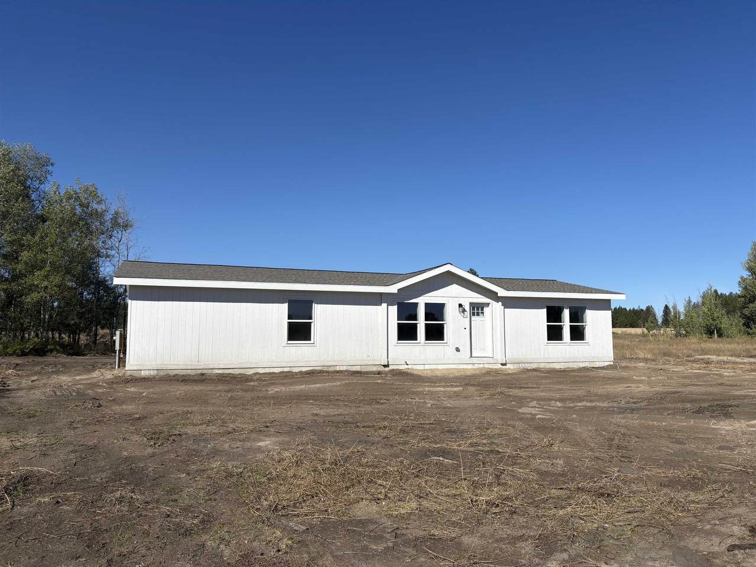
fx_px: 568
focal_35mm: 26
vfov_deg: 53.1
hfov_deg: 67.3
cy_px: 284
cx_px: 378
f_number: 1.6
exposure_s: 1/6329
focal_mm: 5.96
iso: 50
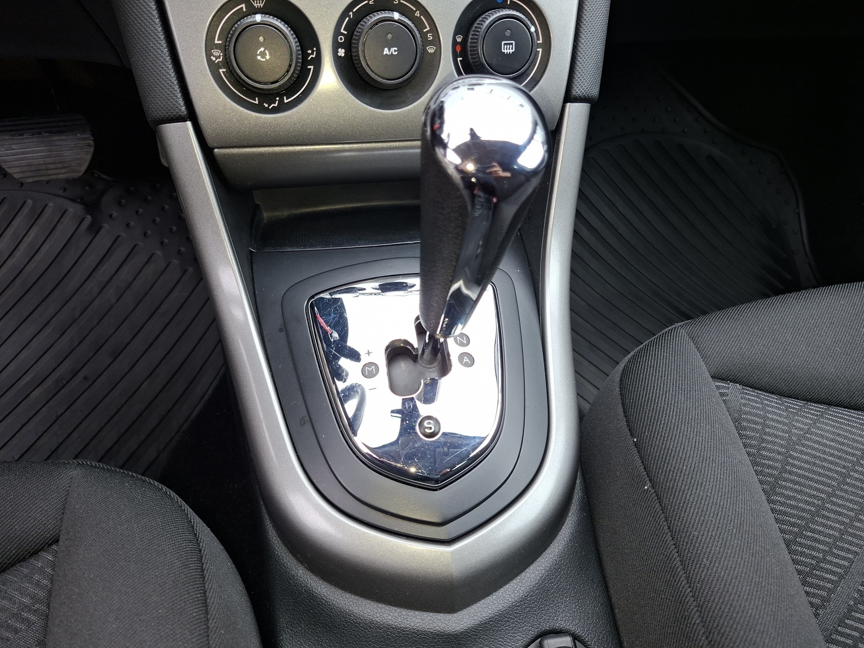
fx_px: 574
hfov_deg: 73.9
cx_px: 432
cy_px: 324
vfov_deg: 58.9
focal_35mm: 23
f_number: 1.8
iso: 50
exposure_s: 1/154
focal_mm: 5.54
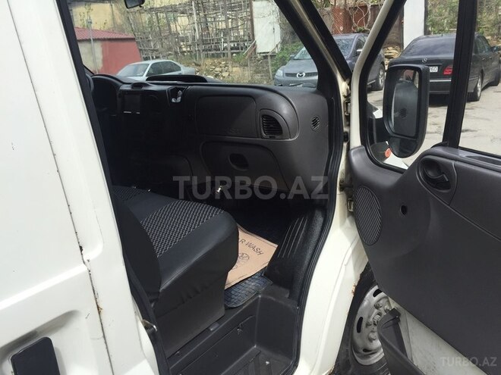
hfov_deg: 61.7
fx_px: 420
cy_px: 188
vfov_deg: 48.2
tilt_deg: -17.6
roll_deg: +1.8
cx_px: 250
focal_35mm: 29
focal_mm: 4.15
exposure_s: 1/1319
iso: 32
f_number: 2.2
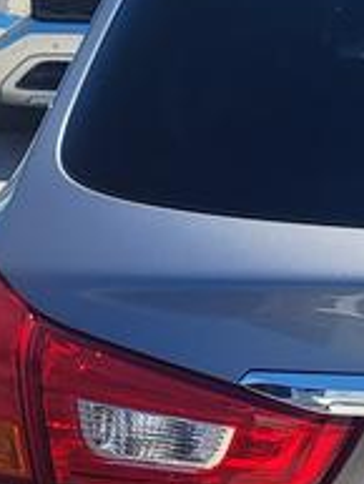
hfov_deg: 10.6
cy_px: 288
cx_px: 713
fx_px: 1807
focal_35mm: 129
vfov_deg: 15.3
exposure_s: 1/1529
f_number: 1.8
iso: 40
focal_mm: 5.4
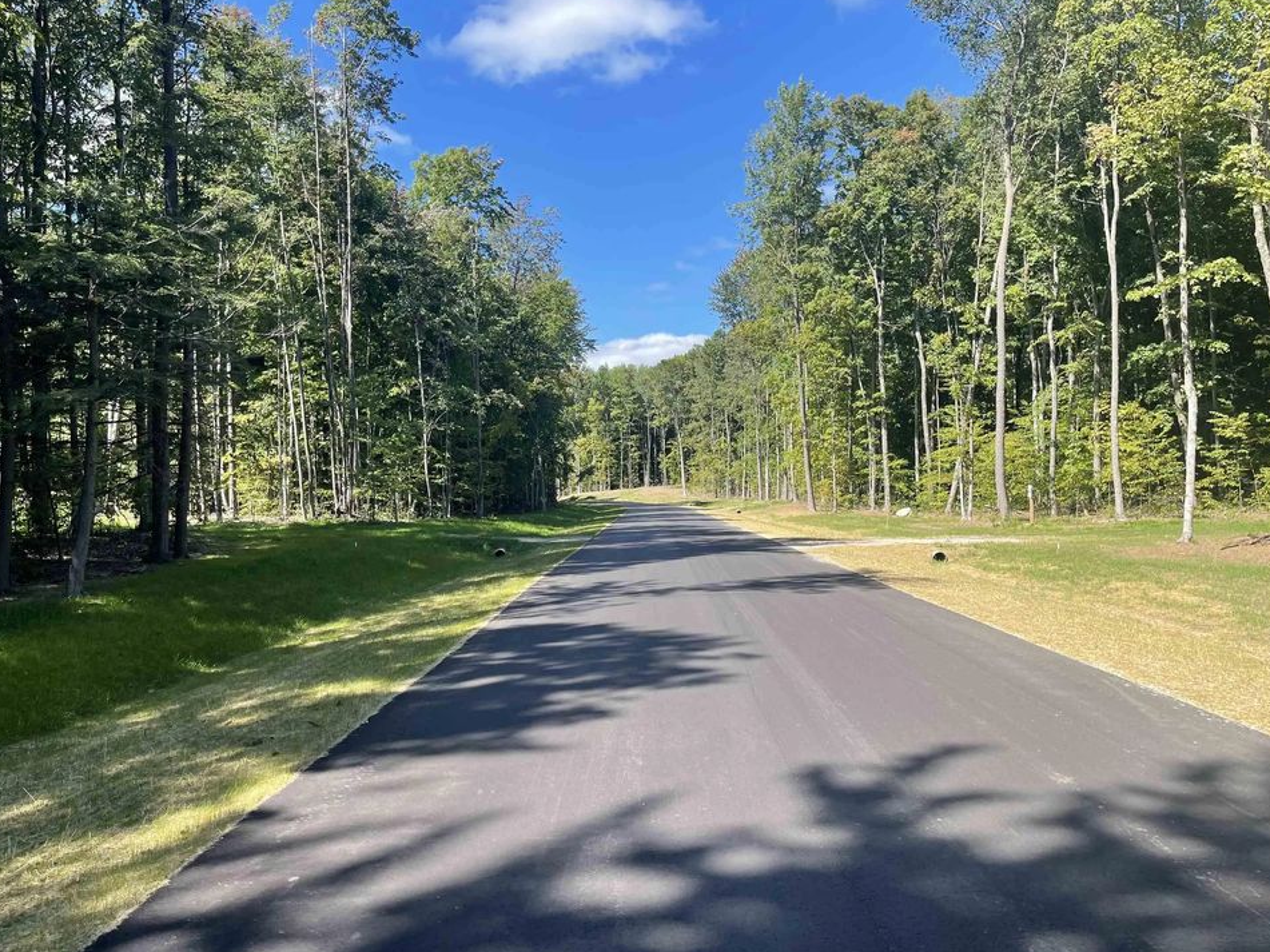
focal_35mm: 28
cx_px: 670
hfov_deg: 63.4
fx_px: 1027
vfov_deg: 49.7
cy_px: 474
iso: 32
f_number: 1.6
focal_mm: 5.1
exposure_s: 1/1294
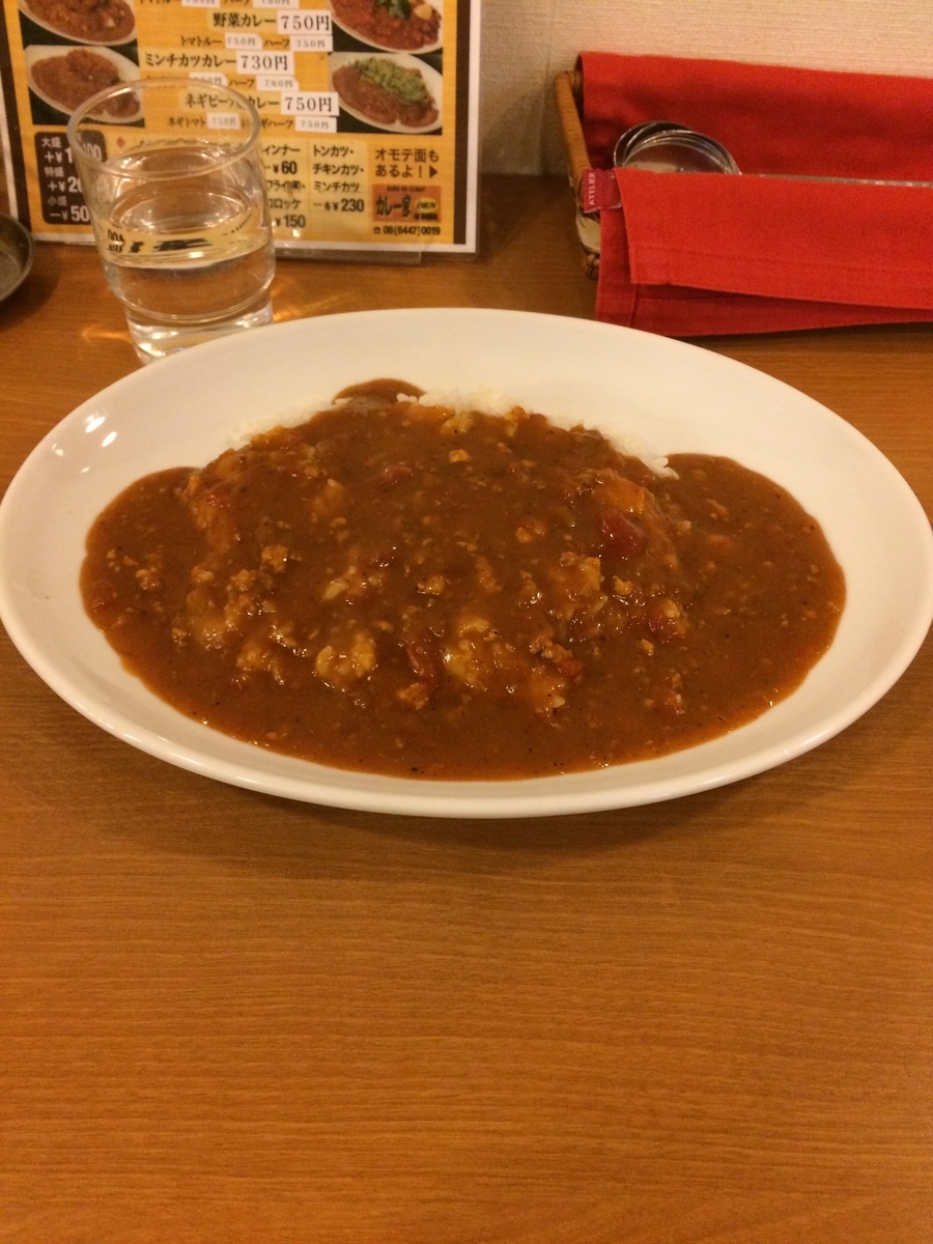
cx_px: 466
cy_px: 622
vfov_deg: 61.7
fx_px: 1042
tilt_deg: -53.9
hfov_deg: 48.2
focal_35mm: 29
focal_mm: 4.15
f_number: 2.2
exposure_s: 1/30
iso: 250
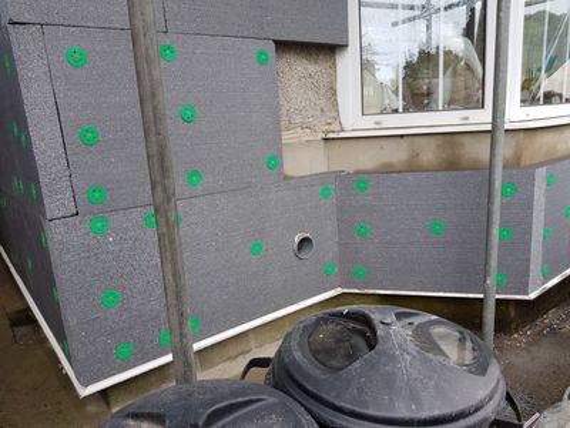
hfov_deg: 67.3
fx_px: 428
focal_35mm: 26
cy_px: 214
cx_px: 285
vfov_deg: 53.1
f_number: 1.7
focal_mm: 4.2
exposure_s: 1/257
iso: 40
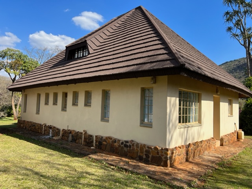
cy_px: 94
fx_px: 189
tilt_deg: +3.2
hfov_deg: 67.3
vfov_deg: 53.1
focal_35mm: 26
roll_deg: -2.9
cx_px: 126
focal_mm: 5.7
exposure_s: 1/2083
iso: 50
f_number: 1.5
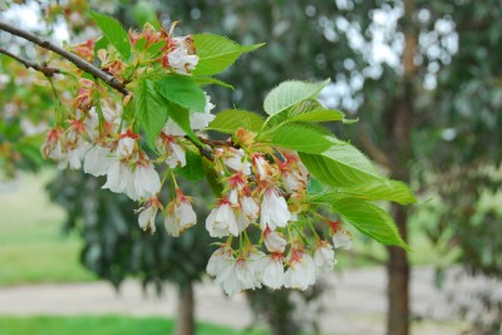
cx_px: 251
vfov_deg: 19.7
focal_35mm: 69
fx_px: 962
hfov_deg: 29.2
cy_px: 168
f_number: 6.3
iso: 100
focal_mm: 46
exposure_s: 1/80
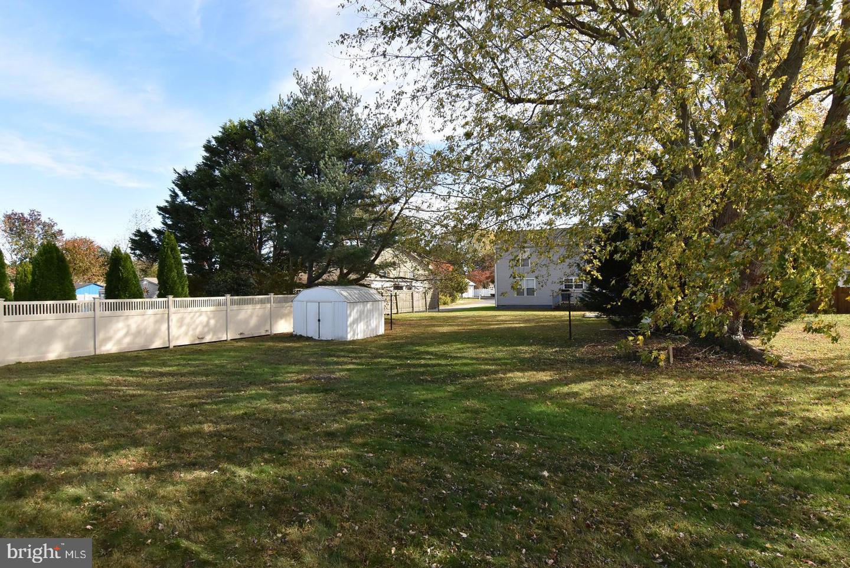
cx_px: 425
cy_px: 284
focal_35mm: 18
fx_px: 425
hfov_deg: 90.0
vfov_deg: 67.5
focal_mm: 12
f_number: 11
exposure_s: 1/500
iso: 800
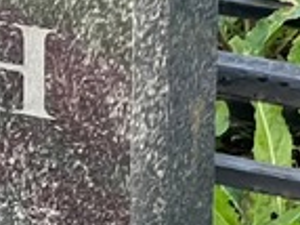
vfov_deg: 3.5
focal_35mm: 430
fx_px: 3723
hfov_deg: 4.5
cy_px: 204
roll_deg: +5.5
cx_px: -384
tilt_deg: -27.3
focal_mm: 9
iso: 100
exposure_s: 1/99
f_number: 2.8
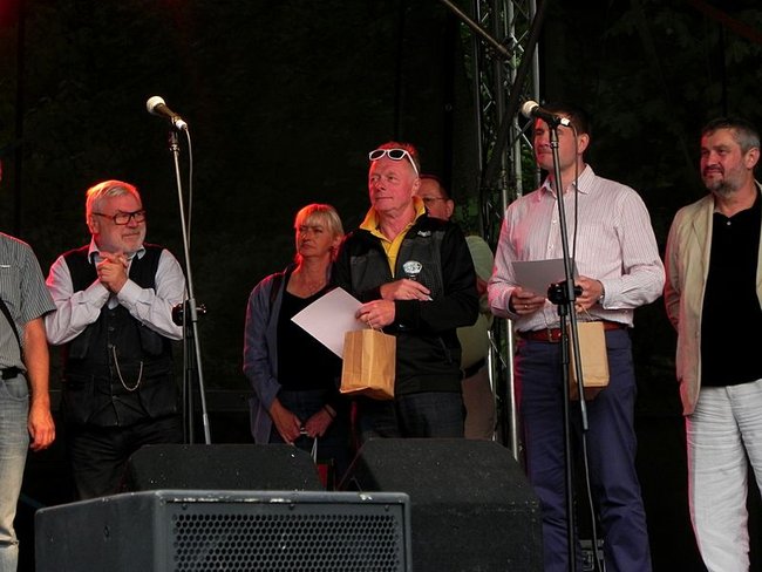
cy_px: 286
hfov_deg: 15.3
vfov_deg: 11.5
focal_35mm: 129
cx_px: 381
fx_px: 2841
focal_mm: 23
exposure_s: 1/41.7
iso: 191
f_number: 4.5
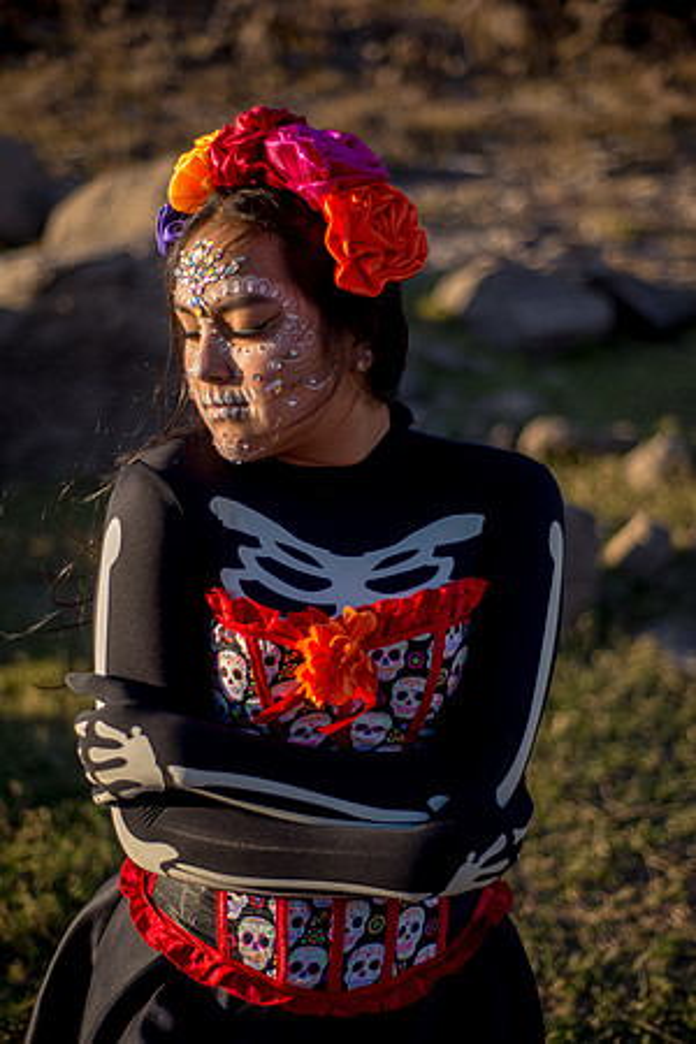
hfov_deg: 27.0
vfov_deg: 39.6
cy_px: 522
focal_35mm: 50
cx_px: 348
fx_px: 1450
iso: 100
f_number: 1.8
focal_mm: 50
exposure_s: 1/2000
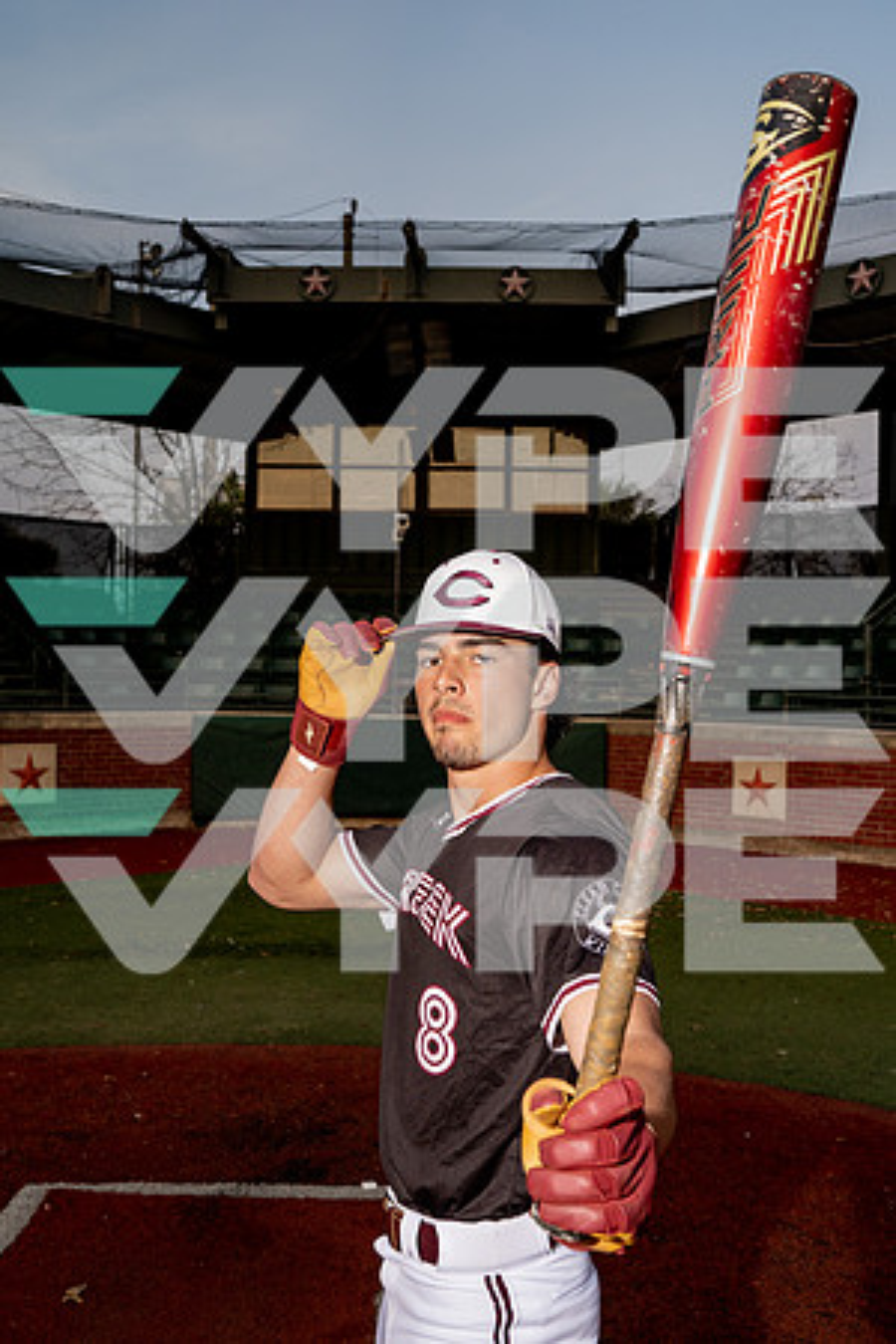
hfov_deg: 37.9
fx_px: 1307
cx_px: 448
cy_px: 672
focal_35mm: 35
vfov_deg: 54.4
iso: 500
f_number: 6.3
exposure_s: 1/250
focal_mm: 35
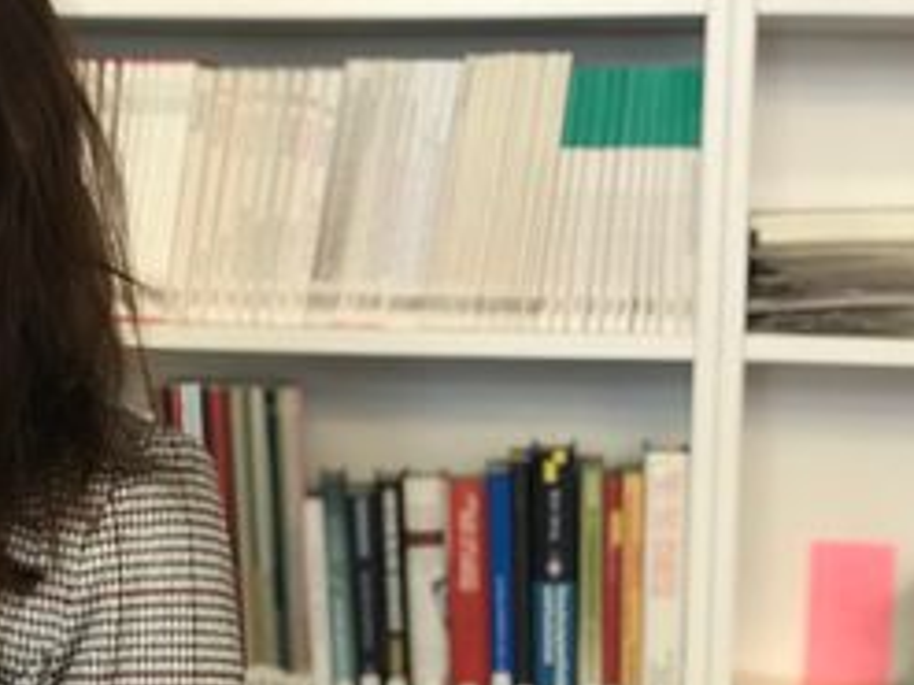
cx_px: -19
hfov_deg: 16.3
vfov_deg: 12.5
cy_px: 433
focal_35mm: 118
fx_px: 3114
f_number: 2.8
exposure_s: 1/50
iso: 400
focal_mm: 6.6
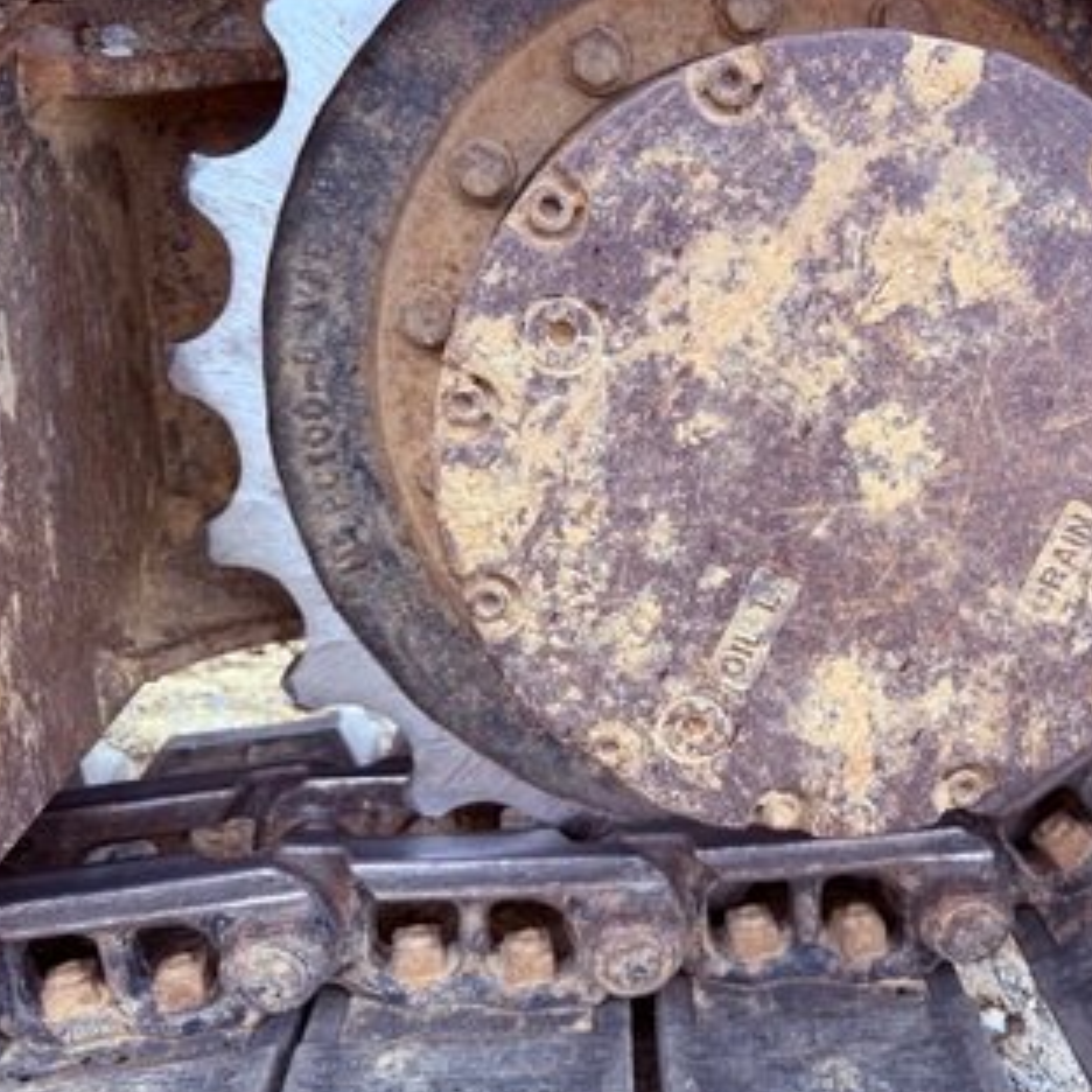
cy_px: 457
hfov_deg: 47.3
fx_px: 1213
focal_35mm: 34
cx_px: 763
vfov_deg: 48.3
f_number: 1.78
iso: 50
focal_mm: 6.76
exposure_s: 1/140
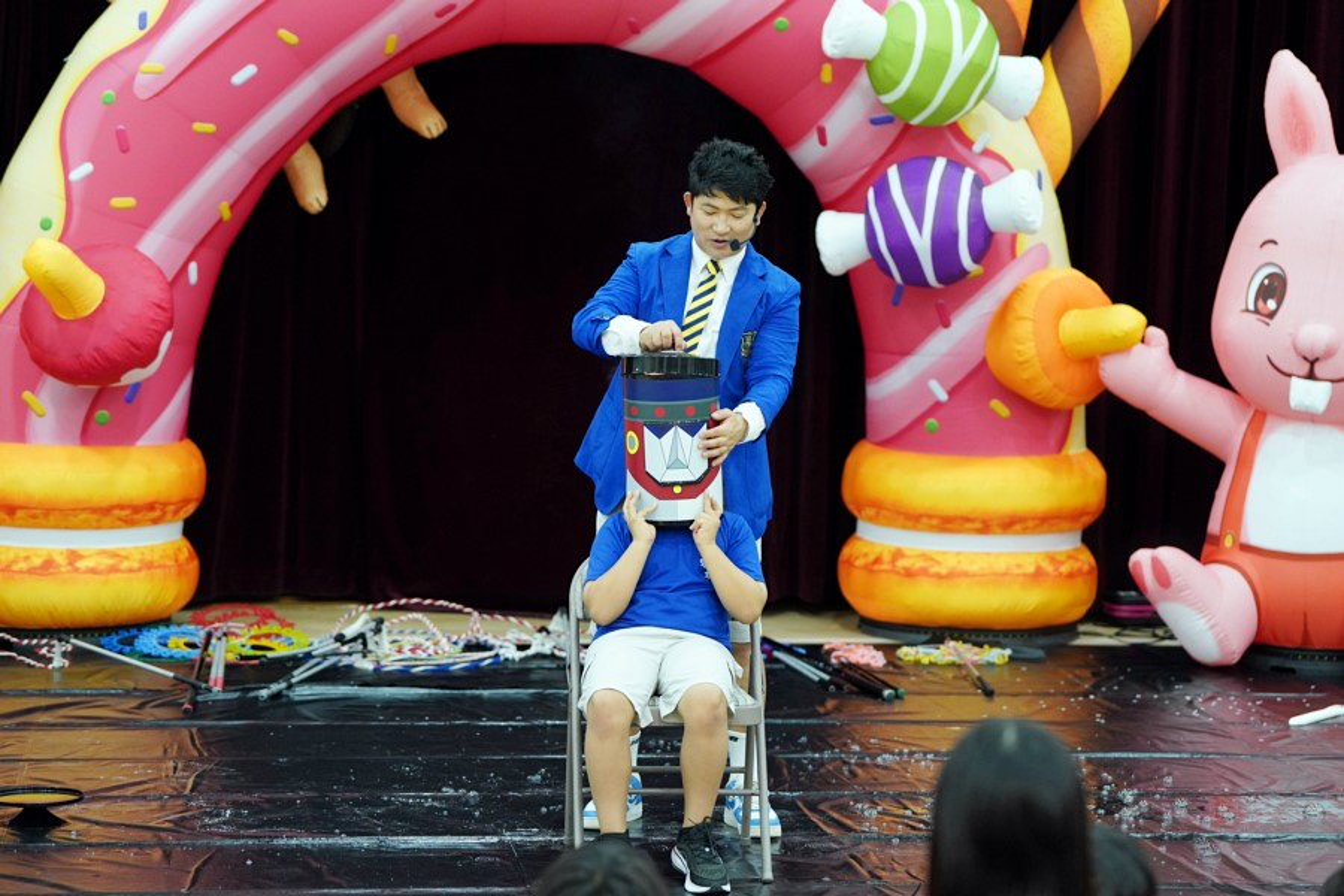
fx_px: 3322
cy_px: 448
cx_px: 672
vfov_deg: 15.4
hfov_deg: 22.9
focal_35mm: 89
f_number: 2.8
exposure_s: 1/160
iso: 2000
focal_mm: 89
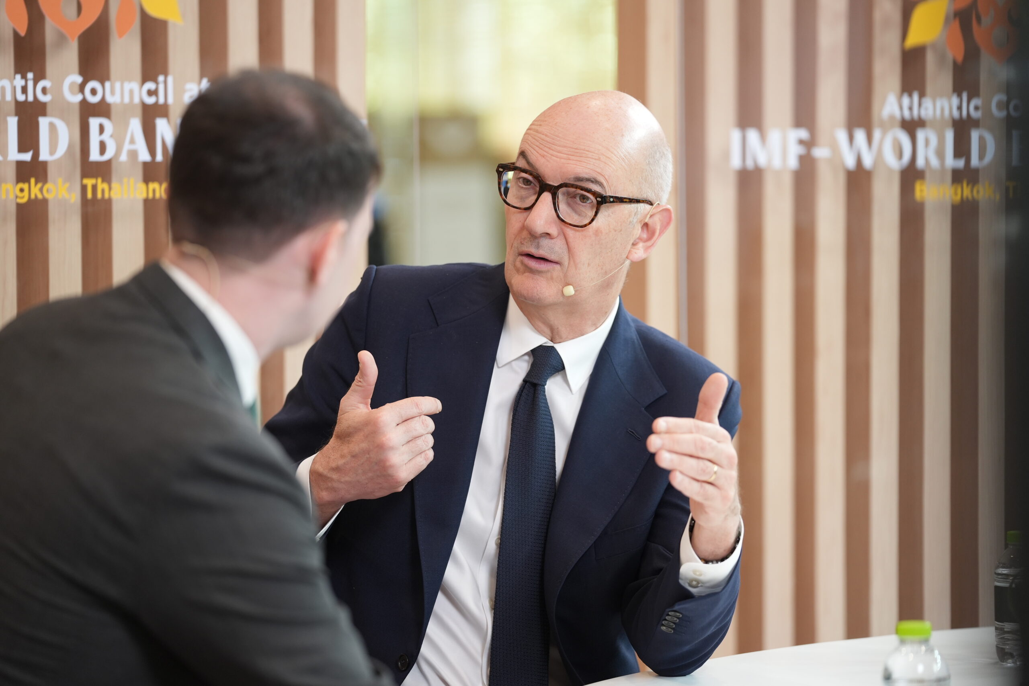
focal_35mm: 137
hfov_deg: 15.0
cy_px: 343
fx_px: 3916
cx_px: 514
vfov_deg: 10.0
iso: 800
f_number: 2.8
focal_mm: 137
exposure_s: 1/200
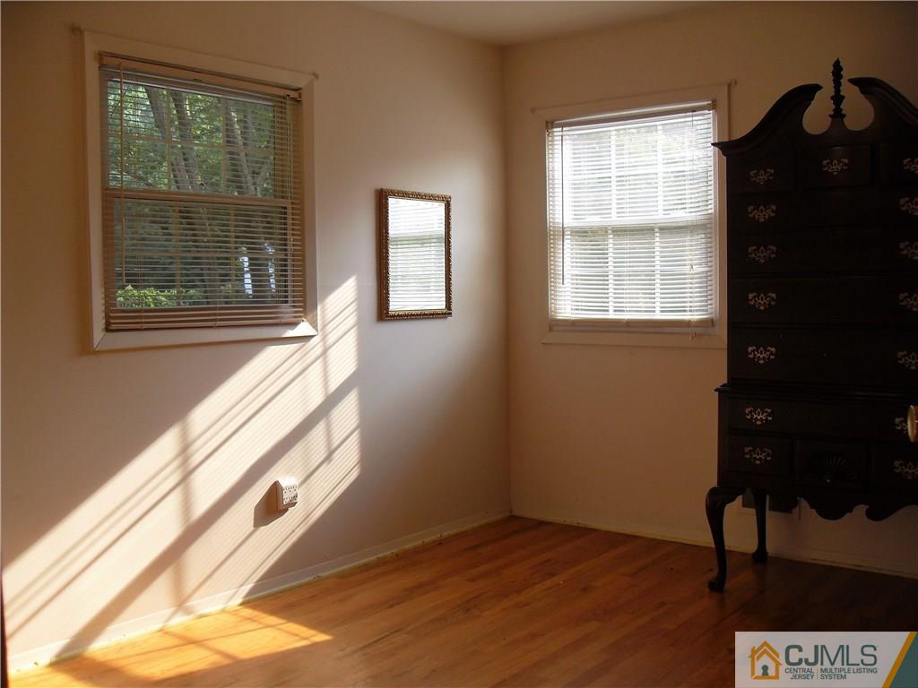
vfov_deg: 41.8
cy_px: 344
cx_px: 459
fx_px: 902
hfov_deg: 54.0
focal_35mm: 34
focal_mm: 6.3
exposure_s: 1/125
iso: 80
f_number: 2.8
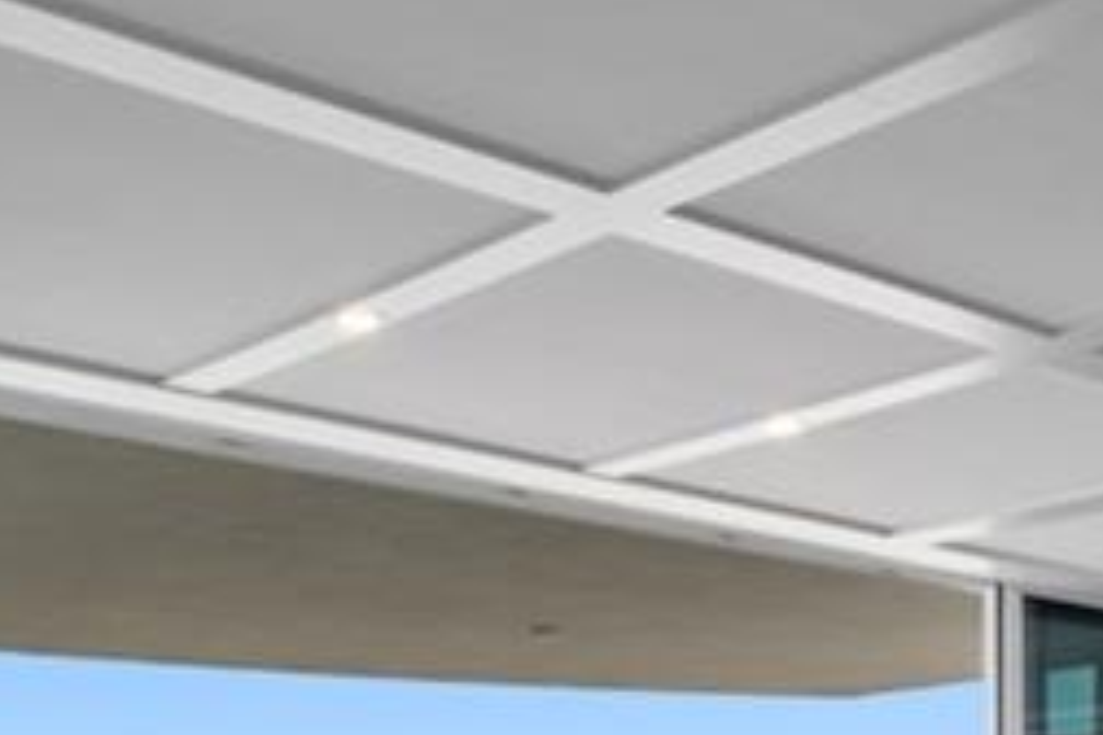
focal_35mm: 65
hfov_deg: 30.9
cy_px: 1022
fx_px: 1991
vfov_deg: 19.0
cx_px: 508
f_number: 9
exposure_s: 1/10
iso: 100
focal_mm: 16
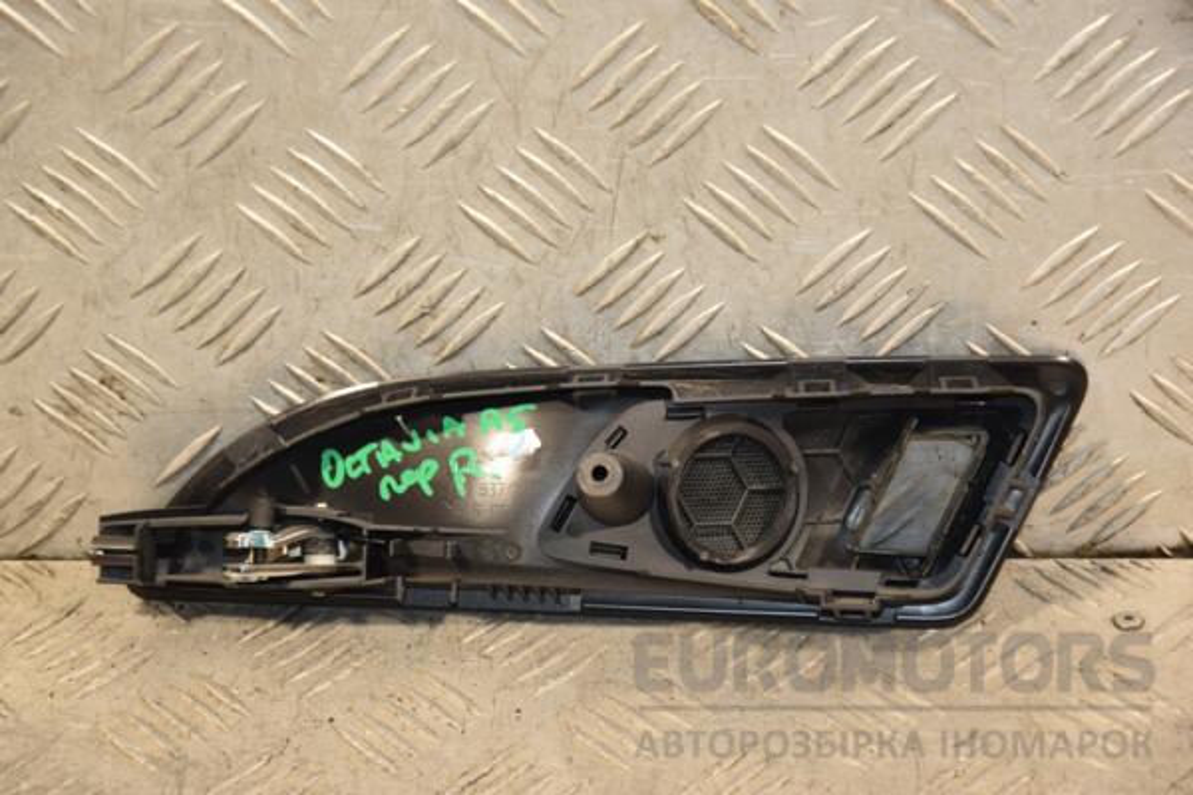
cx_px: 596
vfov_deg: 12.2
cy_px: 398
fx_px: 3728
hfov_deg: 18.2
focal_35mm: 112
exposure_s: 1/100
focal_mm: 75
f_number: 5.3
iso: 800
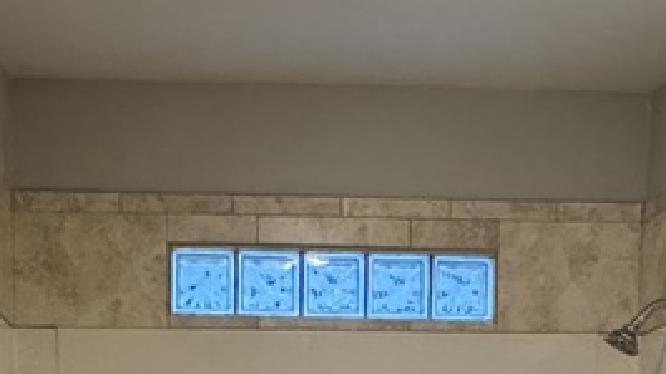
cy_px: 723
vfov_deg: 12.9
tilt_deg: -8.7
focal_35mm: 83
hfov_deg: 25.6
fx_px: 1466
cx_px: 319
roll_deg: -0.7
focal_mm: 2.22
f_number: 2.2
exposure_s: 1/60
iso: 800
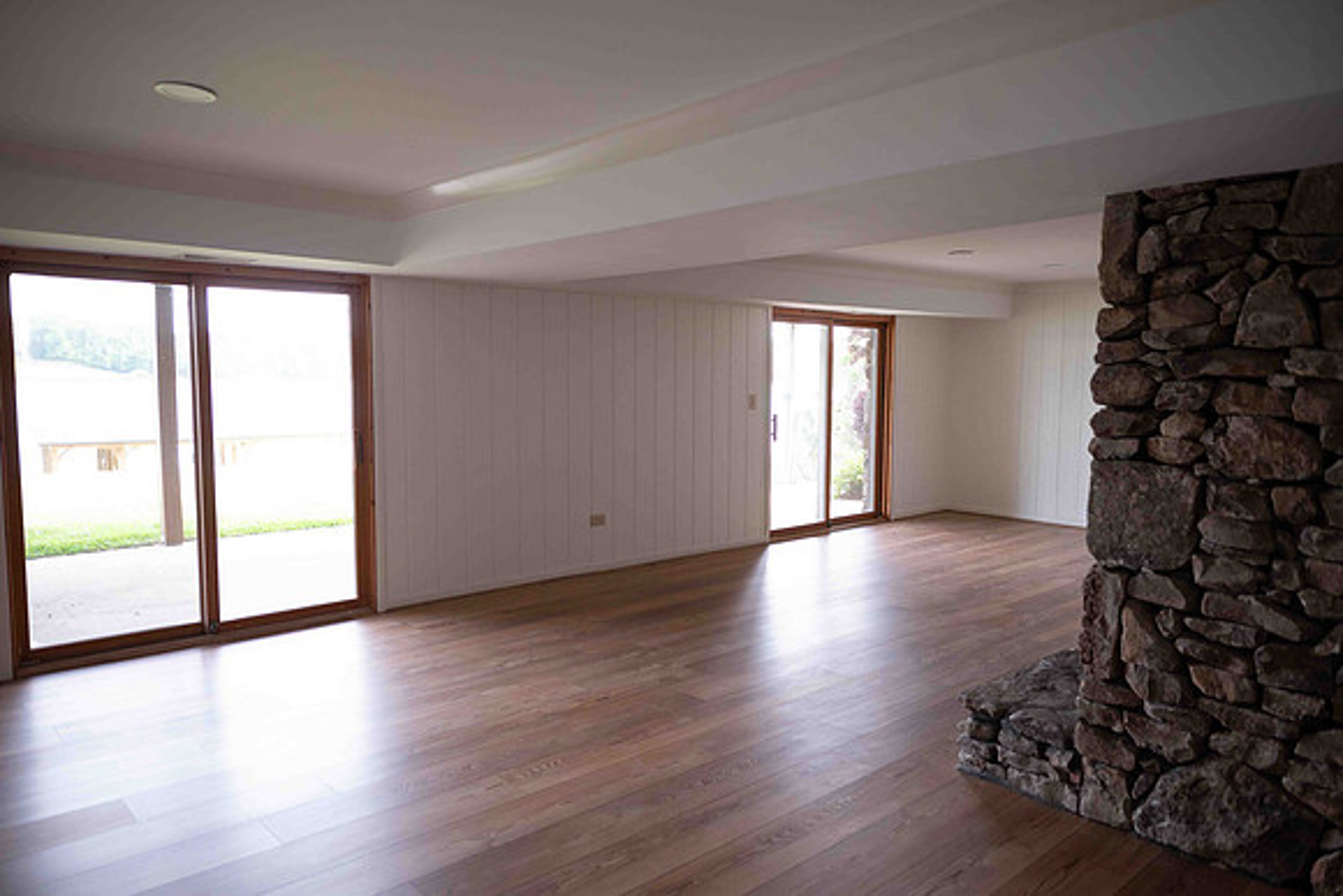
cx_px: 672
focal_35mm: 24
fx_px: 896
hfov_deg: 73.7
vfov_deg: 53.2
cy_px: 448
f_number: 2.5
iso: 640
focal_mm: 24
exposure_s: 1/250
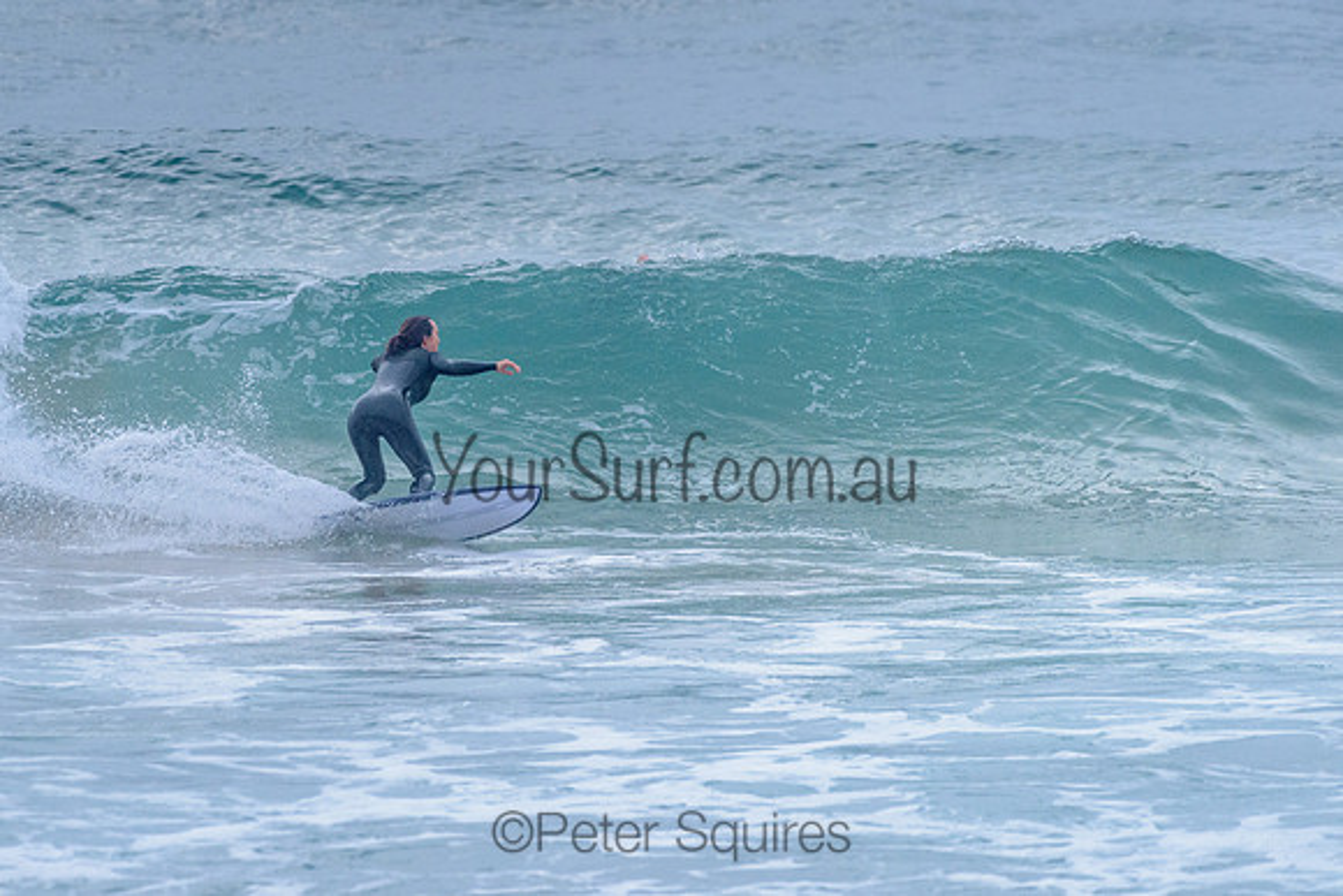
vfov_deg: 2.2
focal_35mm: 613
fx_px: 22867
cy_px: 388
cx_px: 526
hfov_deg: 3.4
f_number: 5.6
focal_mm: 500
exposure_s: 1/2000
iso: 2000
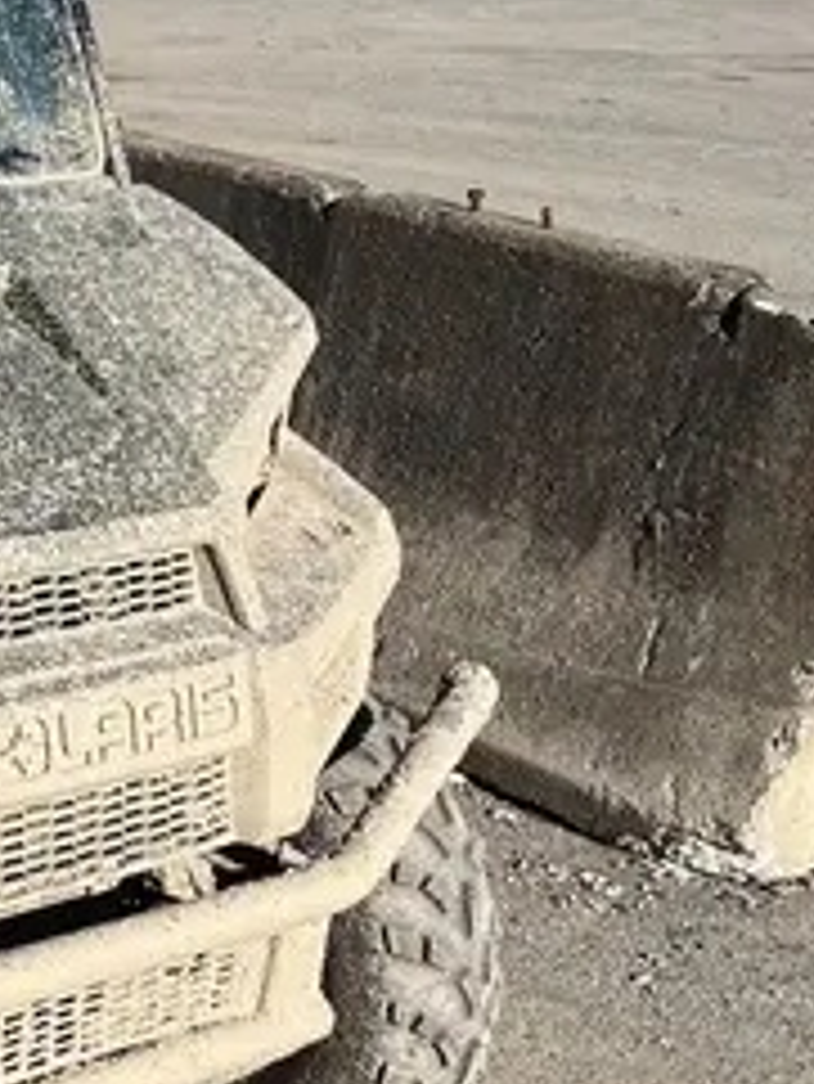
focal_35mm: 79
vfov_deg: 24.7
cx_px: -346
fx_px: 2475
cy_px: 443
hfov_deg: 17.2
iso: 50
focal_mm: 5.1
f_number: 1.6
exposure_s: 1/3745
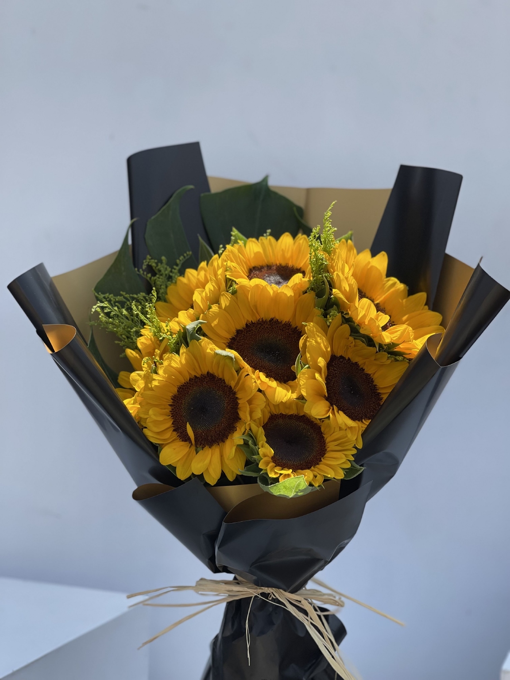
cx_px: 255
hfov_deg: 22.9
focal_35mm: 64
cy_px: 340
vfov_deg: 30.3
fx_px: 1257
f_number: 2.2
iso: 32
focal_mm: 7.5
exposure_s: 1/713
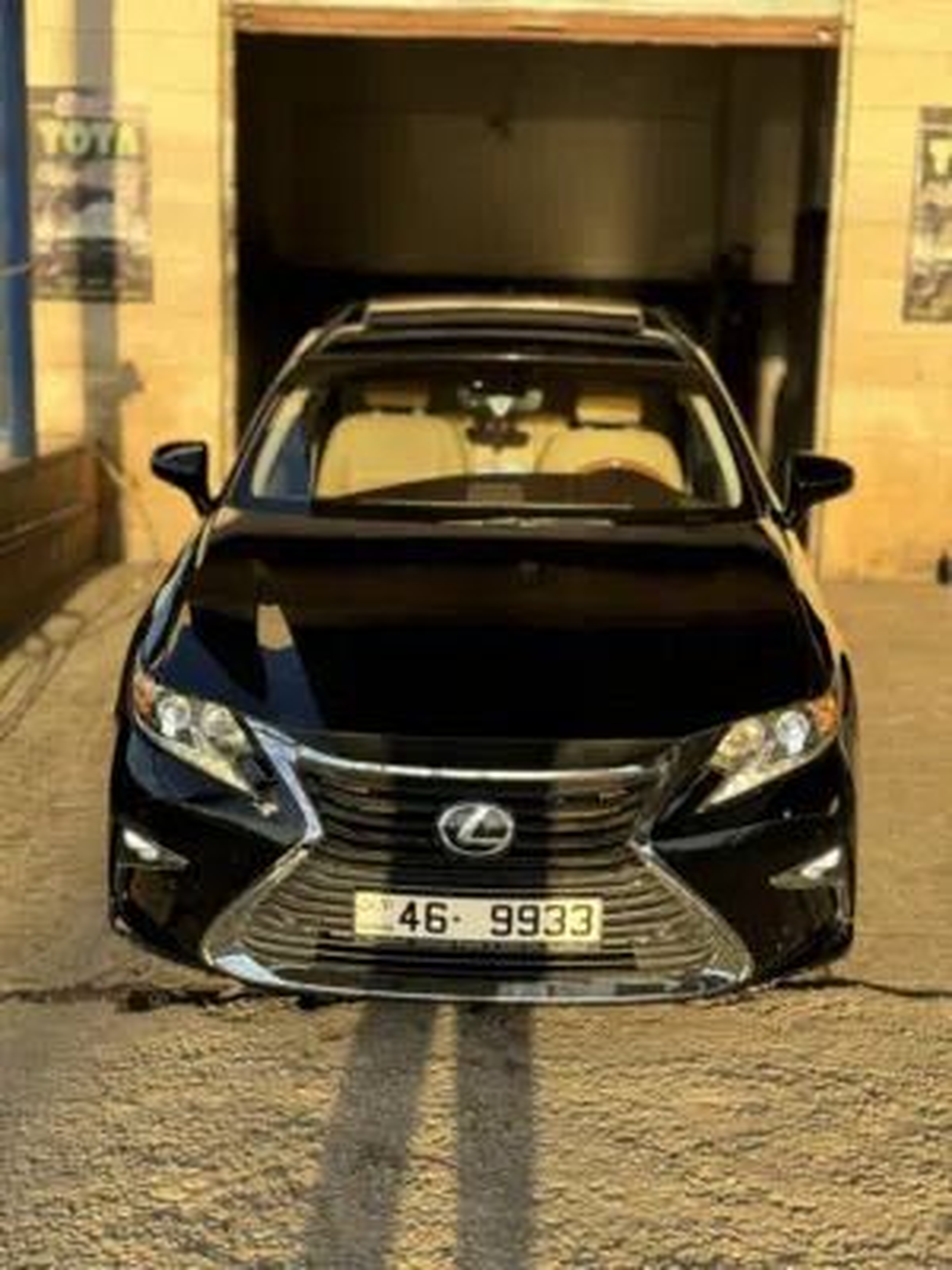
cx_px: 476
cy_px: 635
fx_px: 1760
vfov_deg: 39.7
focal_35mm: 48
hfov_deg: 30.3
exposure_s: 1/527
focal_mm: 6.76
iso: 64
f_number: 1.78
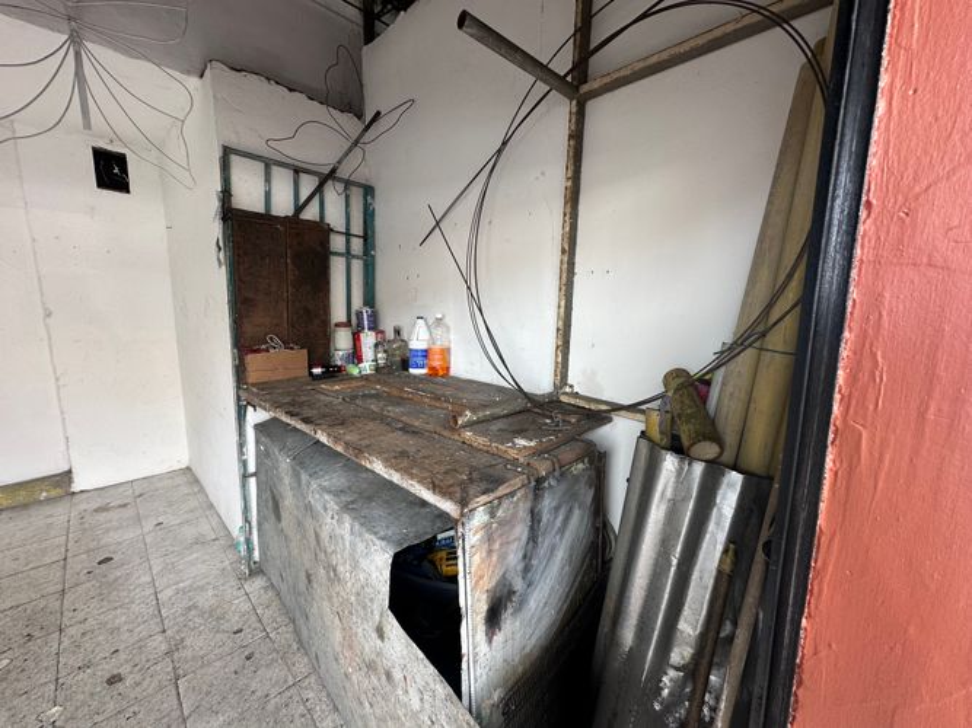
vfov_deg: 85.7
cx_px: 486
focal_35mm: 14
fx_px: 393
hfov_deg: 102.1
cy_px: 364
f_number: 2.2
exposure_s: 1/99
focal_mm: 2.22
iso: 64
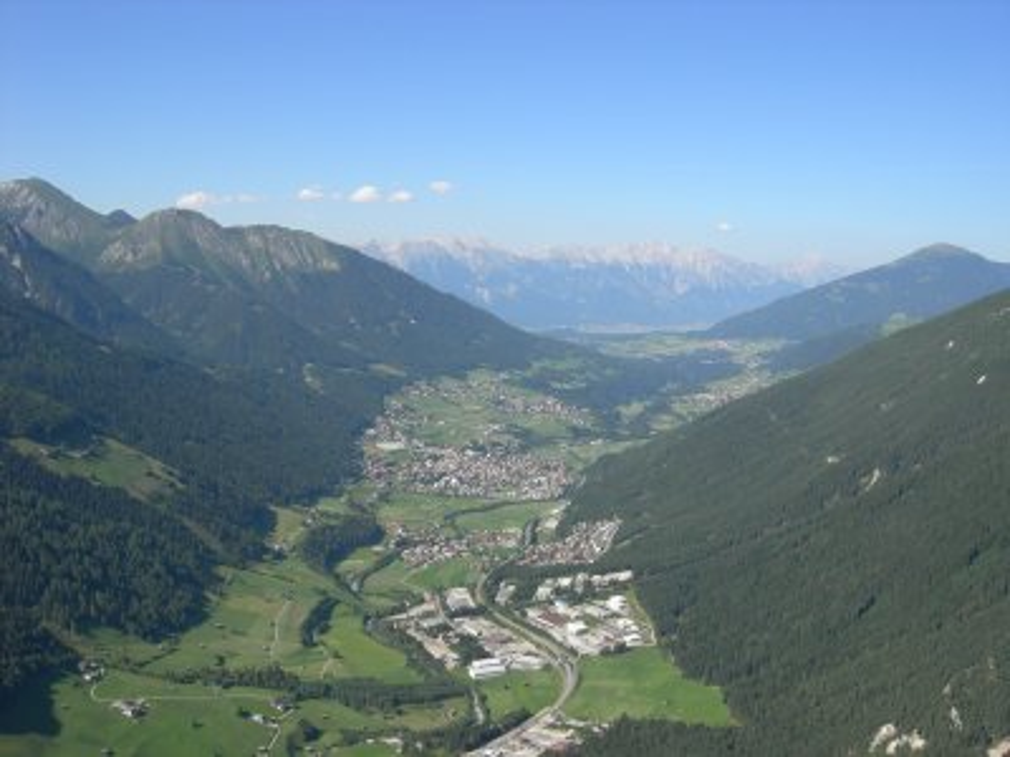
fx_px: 1050
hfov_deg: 51.4
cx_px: 505
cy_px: 378
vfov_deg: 39.7
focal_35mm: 36
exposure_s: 1/240
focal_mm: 7.5
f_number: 6
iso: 64
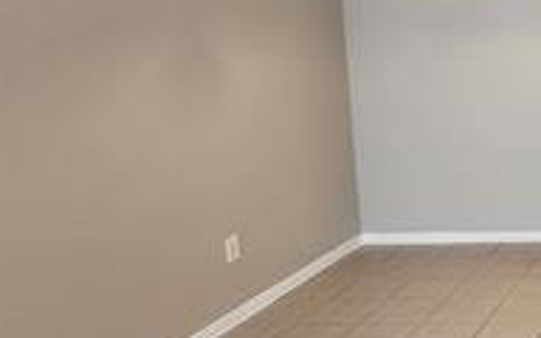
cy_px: 104
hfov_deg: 30.0
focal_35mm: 46
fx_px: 678
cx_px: 769
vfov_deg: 27.8
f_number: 2.2
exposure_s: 1/60
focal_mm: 2.2
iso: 125
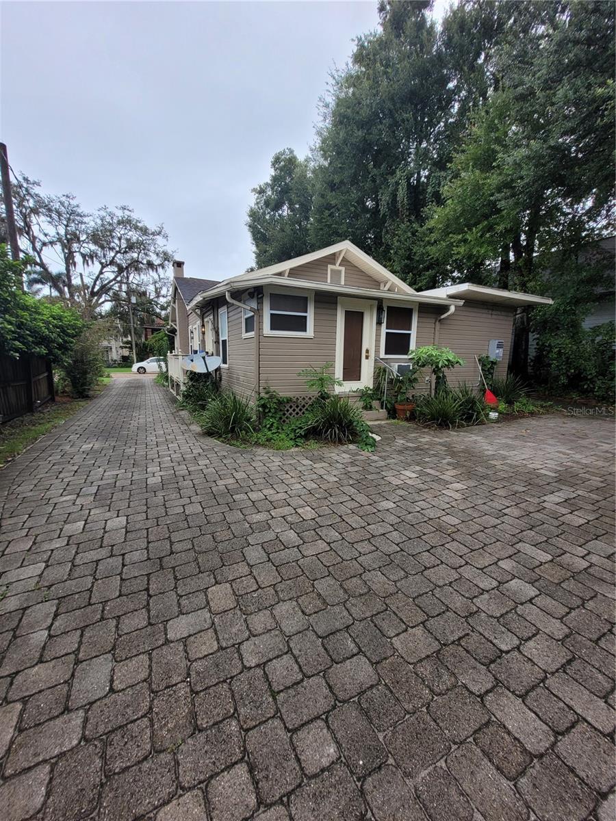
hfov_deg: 89.9
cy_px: 410
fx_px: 308
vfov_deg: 106.2
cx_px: 308
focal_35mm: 13
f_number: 2.2
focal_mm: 1.74
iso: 40
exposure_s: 1/341
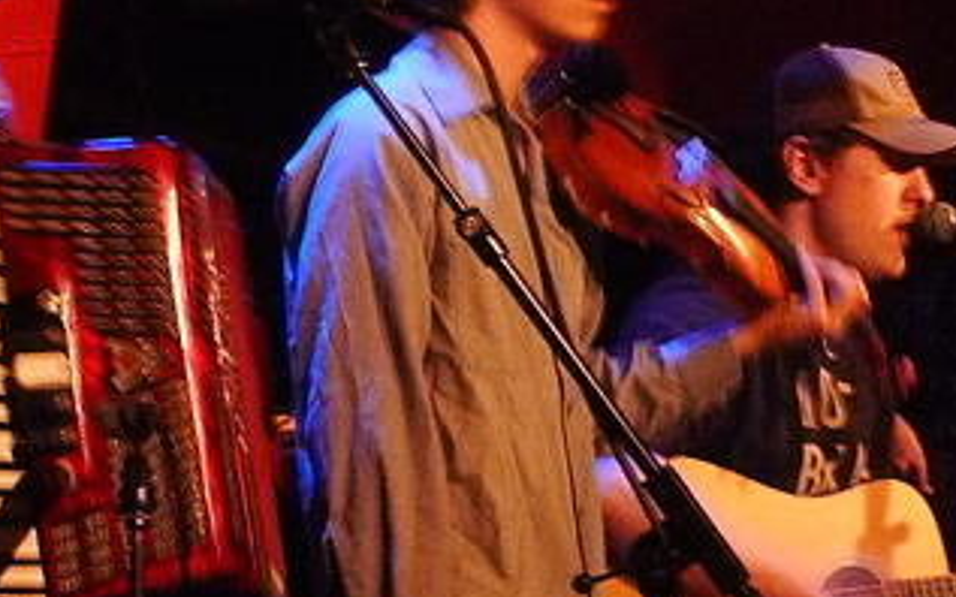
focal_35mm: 117
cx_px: 555
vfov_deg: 11.2
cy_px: 374
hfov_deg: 17.8
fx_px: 3048
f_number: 2.5
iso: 800
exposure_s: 1/5
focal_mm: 7.4
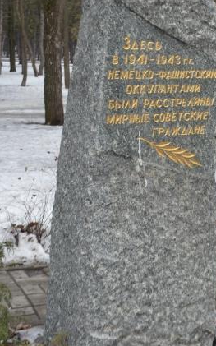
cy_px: 153
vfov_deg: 23.3
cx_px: 261
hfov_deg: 14.2
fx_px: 839
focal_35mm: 89
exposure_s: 1/250
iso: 200
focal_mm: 24
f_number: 8
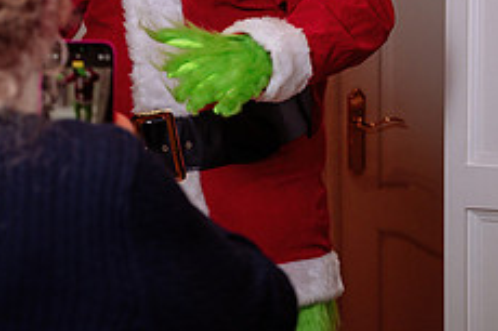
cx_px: 173
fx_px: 2626
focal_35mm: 190
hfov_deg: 10.8
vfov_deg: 7.2
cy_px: 109
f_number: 4.5
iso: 500
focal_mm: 66
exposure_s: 1/200
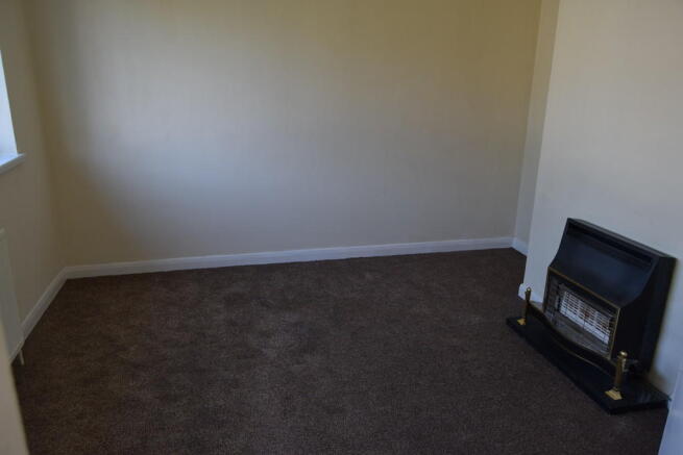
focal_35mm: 27
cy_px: 228
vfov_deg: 48.0
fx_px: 512
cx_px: 342
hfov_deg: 67.4
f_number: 5
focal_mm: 18
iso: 800
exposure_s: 1/200
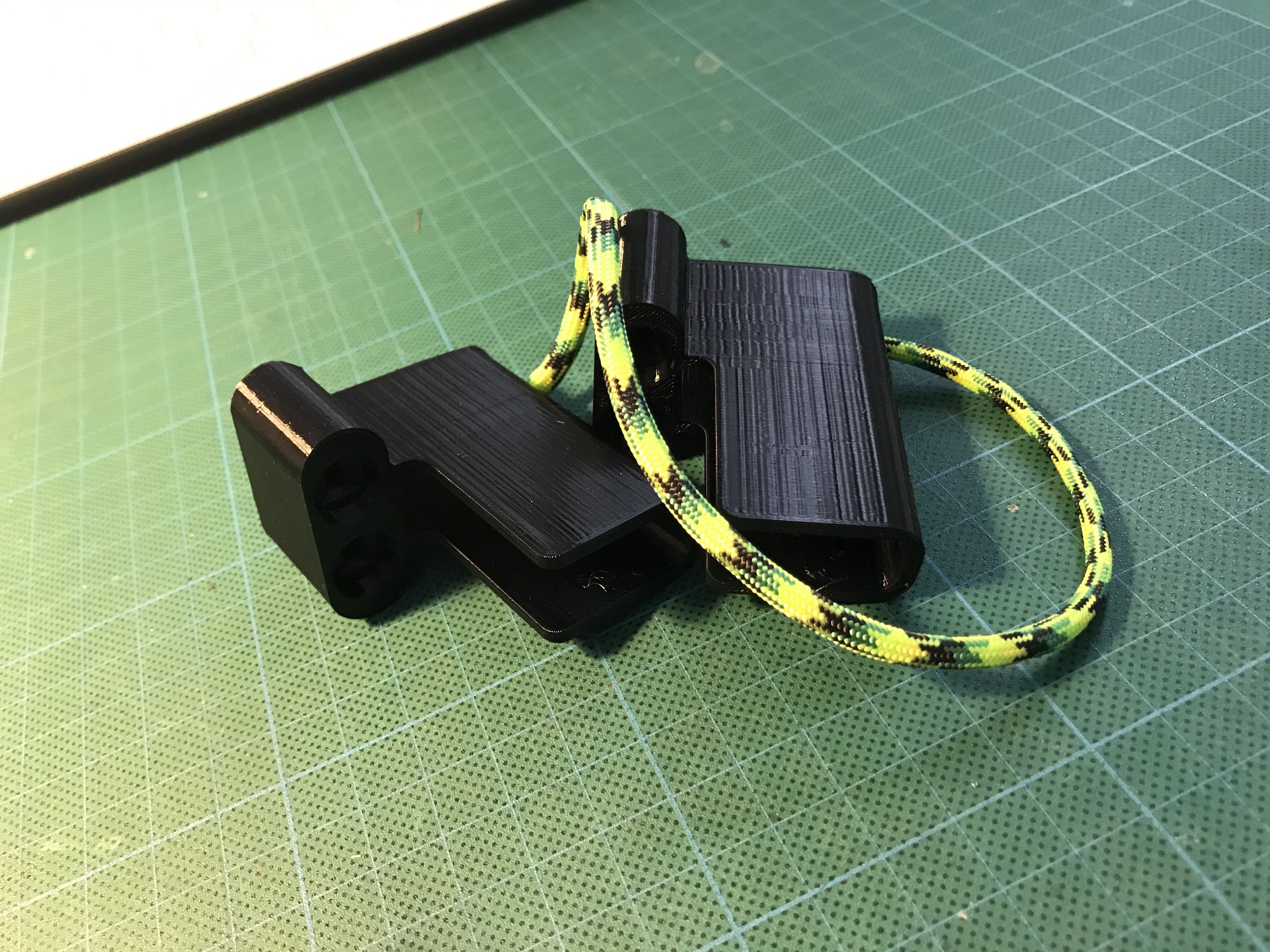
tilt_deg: -42.8
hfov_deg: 63.4
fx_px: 1027
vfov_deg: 49.7
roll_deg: +17.2
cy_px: 476
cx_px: 635
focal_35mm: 28
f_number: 1.8
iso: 64
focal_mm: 3.99
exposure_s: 1/15
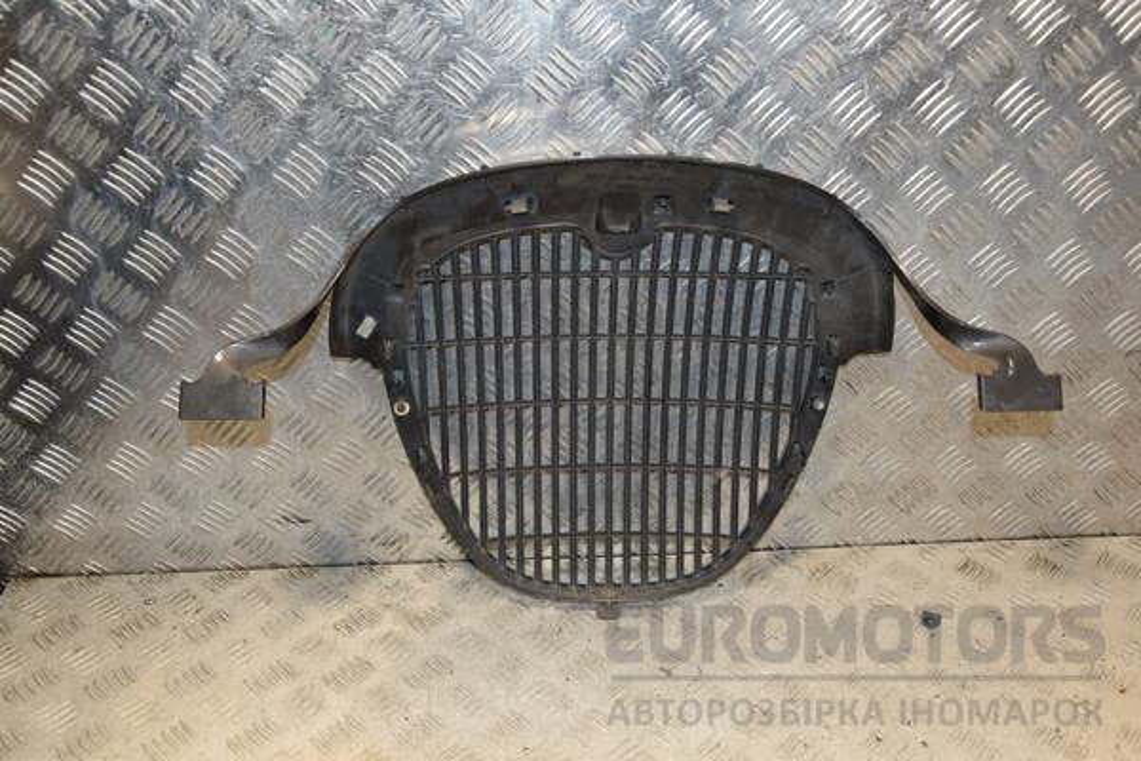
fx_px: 1141
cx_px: 570
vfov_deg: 36.9
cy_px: 380
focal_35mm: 36
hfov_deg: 53.1
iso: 800
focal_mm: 24
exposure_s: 1/200
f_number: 5.6
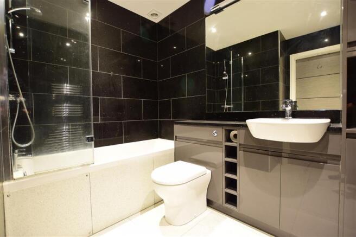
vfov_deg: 77.3
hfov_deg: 100.4
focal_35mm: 15
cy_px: 118
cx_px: 178
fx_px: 148
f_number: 3.5
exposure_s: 1/8
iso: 400
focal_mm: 10
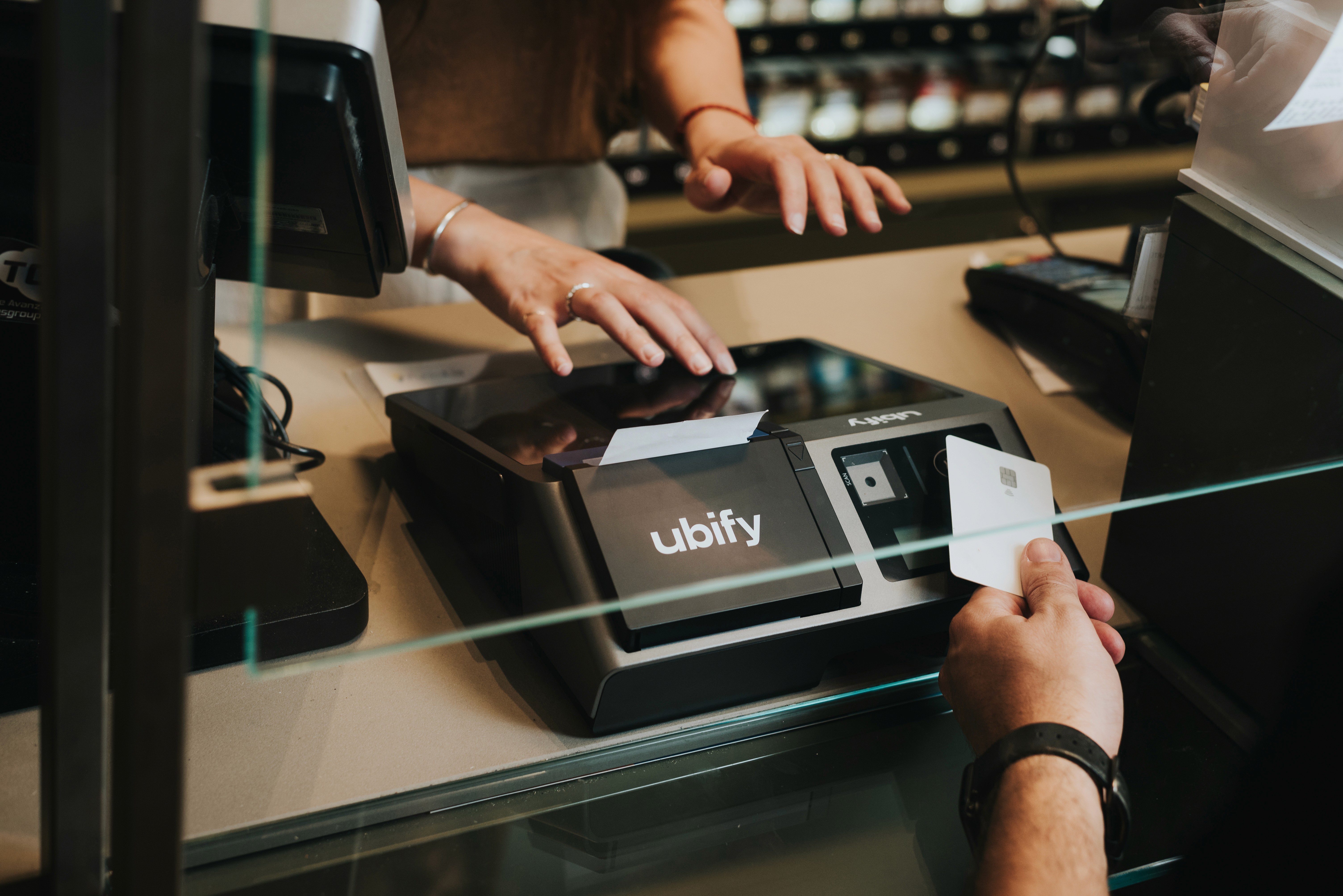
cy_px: 448
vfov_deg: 27.0
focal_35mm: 50
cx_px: 672
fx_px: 1866
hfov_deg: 39.6
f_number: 3.5
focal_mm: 50
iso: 800
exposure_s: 1/200
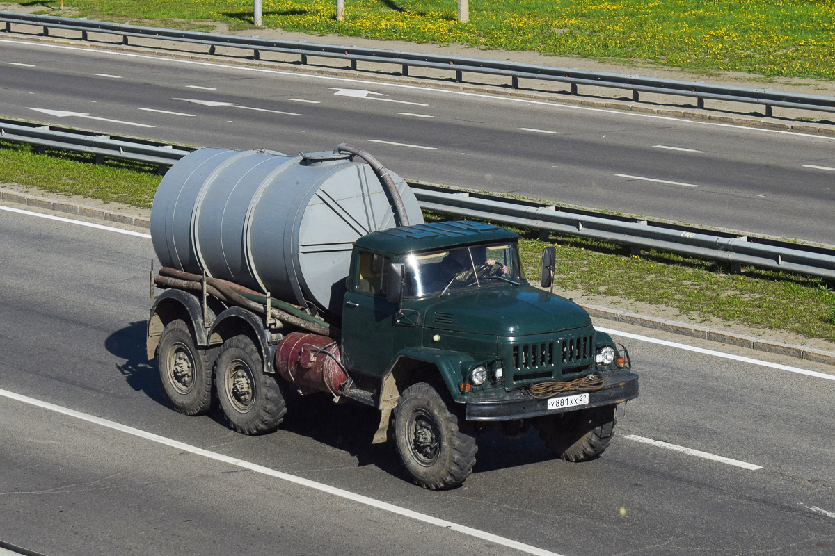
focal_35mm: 82
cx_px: 418
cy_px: 278
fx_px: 1913
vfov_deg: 16.6
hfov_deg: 24.6
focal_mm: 55
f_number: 7.1
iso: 200
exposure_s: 1/1250
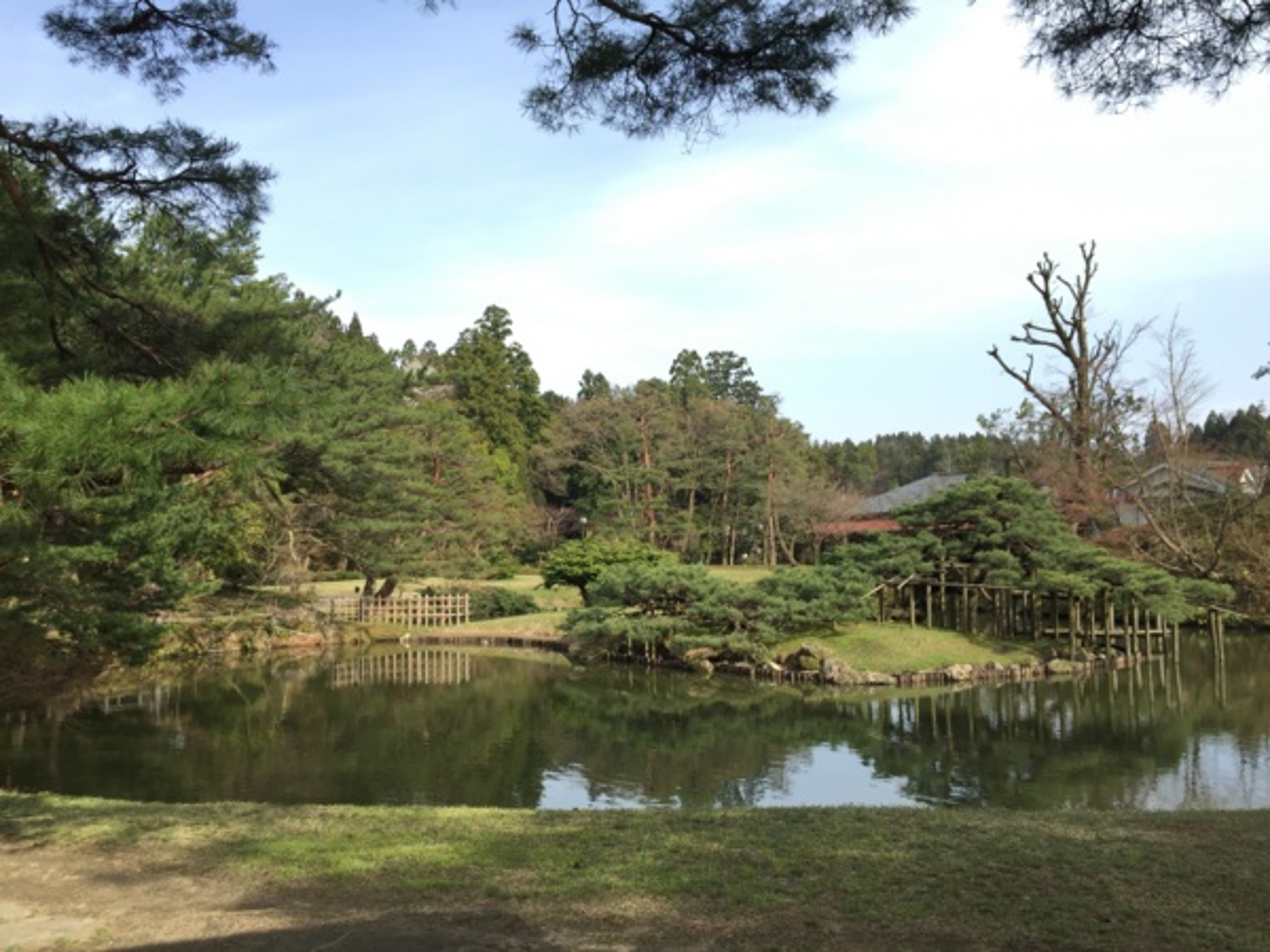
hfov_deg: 61.7
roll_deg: +0.7
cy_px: 476
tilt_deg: +3.1
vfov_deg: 48.2
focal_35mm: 29
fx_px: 1064
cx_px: 635
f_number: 2.2
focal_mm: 4.15
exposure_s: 1/694
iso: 32
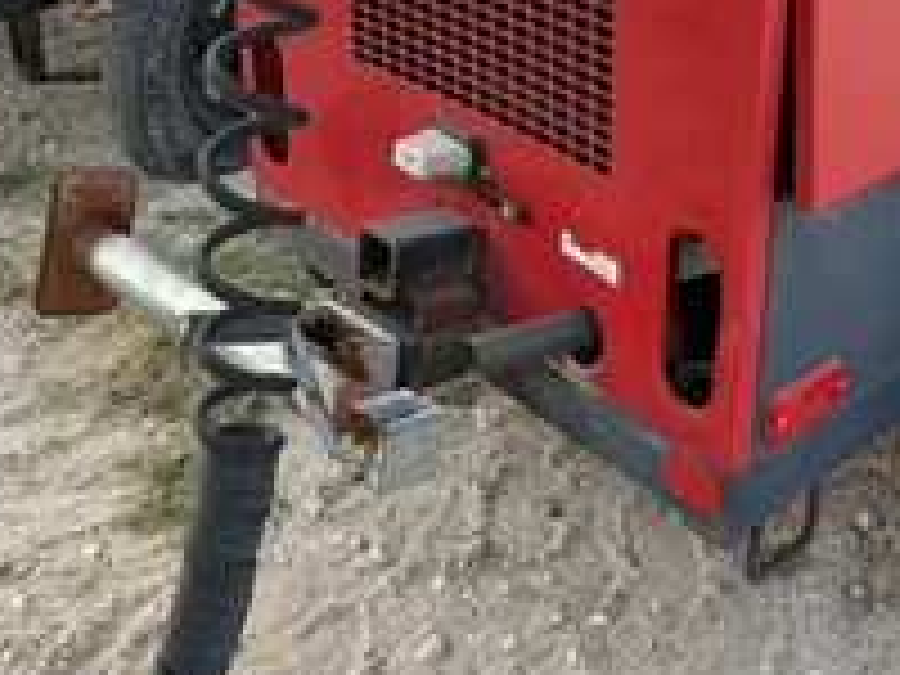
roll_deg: -5.2
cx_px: 688
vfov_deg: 29.5
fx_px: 1248
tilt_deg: -23.6
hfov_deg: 38.5
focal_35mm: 48
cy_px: 122
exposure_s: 1/308
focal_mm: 6.76
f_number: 1.78
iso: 80
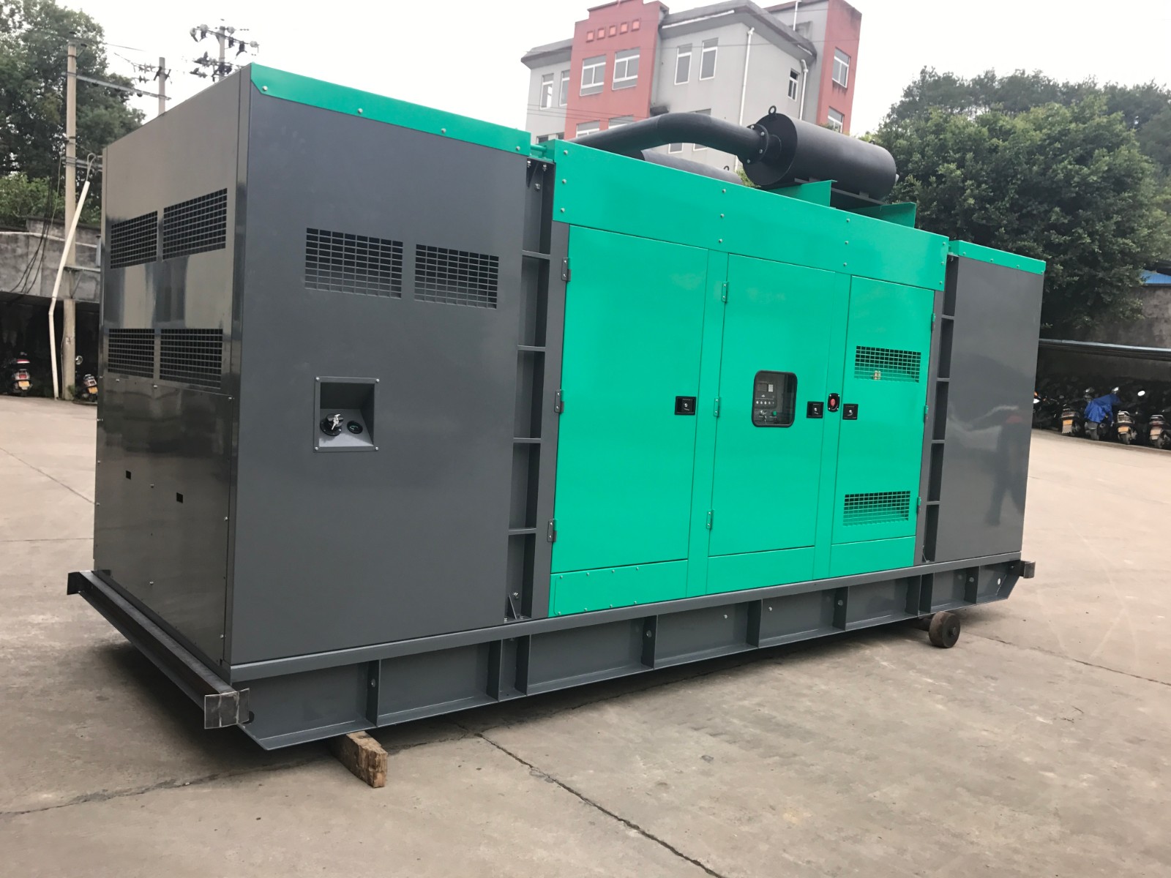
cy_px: 439
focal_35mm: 28
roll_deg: -5.2
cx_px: 586
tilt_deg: -1.9
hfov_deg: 63.4
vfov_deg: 49.7
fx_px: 947
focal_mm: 3.99
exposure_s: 1/165
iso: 20
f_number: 1.8
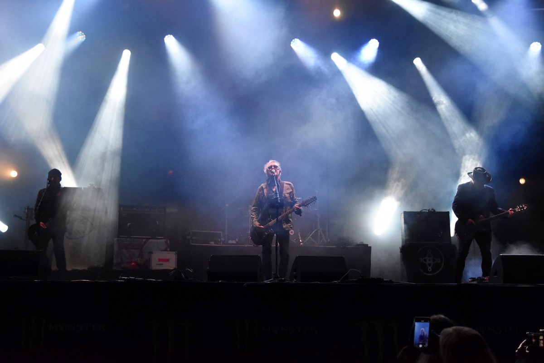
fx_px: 657
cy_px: 182
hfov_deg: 45.0
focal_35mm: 44
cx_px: 272
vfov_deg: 30.8
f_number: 2.8
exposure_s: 1/5000
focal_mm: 29
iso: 2500
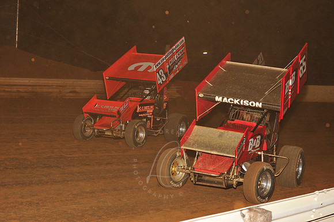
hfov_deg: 25.4
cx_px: 167
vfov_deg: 17.0
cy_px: 111
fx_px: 742
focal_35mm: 80
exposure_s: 1/250
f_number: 7.1
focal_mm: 80
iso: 1000
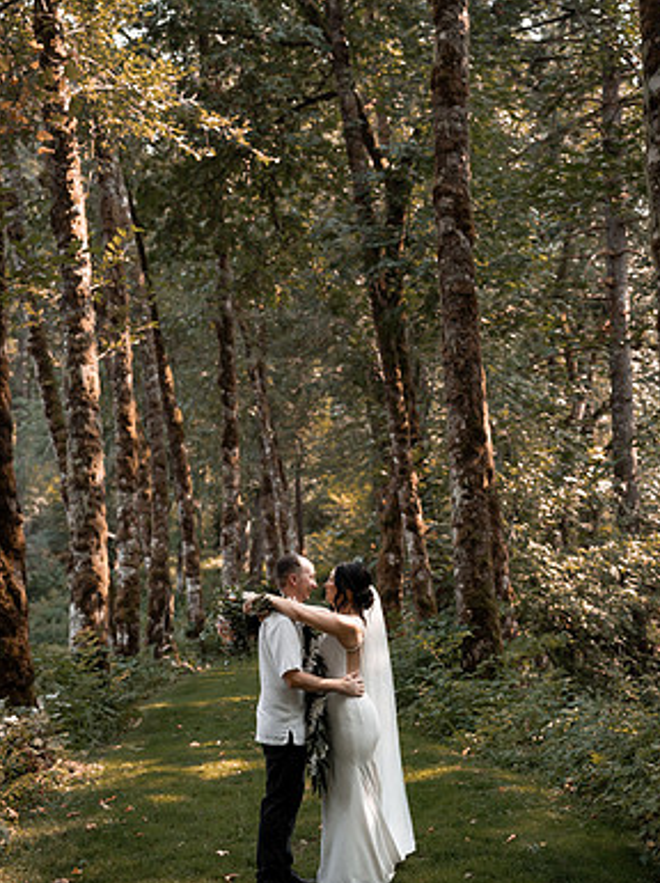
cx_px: 341
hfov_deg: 27.0
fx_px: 1375
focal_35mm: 54
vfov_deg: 35.6
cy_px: 422
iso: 320
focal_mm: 48
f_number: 2.8
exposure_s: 1/800
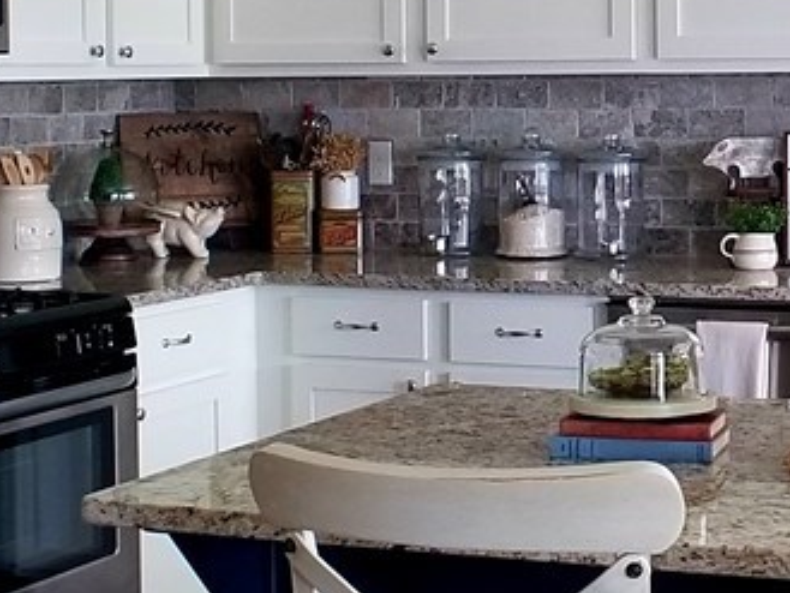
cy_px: 156
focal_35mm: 81
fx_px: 1849
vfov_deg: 18.1
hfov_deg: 23.9
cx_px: 581
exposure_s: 1/30
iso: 200
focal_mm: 4.3
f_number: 1.7
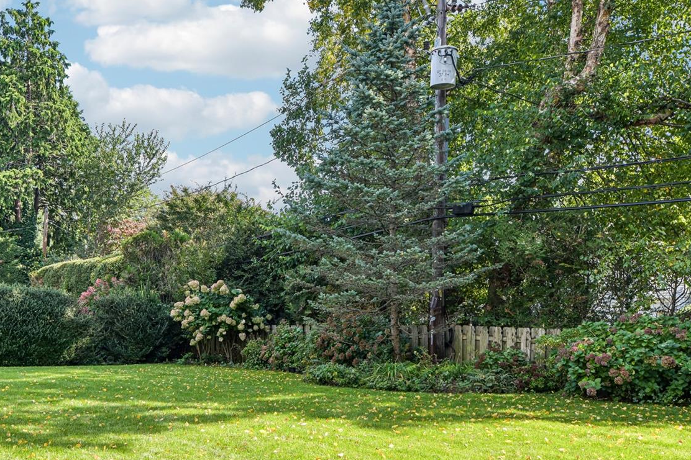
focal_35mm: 35
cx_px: 247
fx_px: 672
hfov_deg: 53.7
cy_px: 313
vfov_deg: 37.4
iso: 125
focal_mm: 19
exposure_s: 1/80
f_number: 9
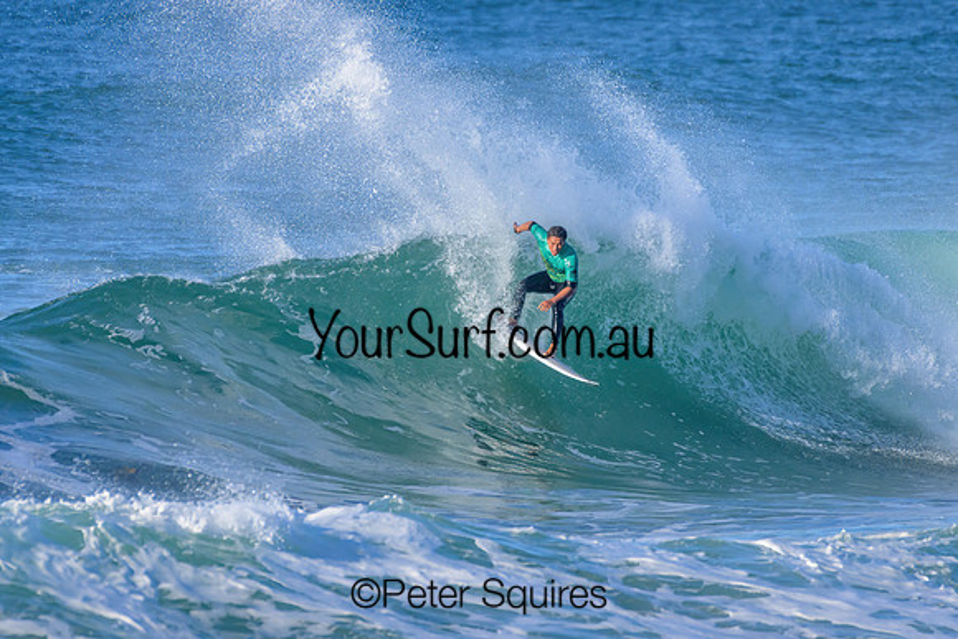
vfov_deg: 1.4
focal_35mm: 1000
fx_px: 26616
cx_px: 479
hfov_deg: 2.1
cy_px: 320
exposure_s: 1/2000
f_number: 11
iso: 1800
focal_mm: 1000
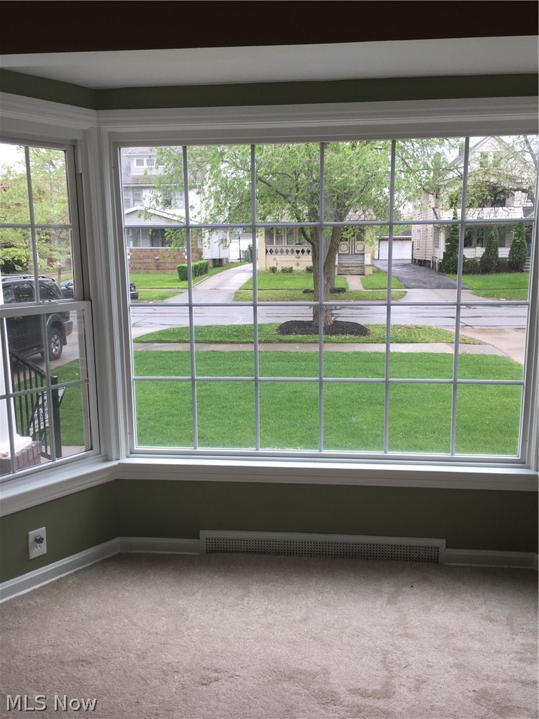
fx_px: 602
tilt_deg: -8.8
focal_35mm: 29
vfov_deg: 61.7
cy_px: 360
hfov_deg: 48.2
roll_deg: +0.8
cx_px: 270
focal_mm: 4.15
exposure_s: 1/120
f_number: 2.2
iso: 40
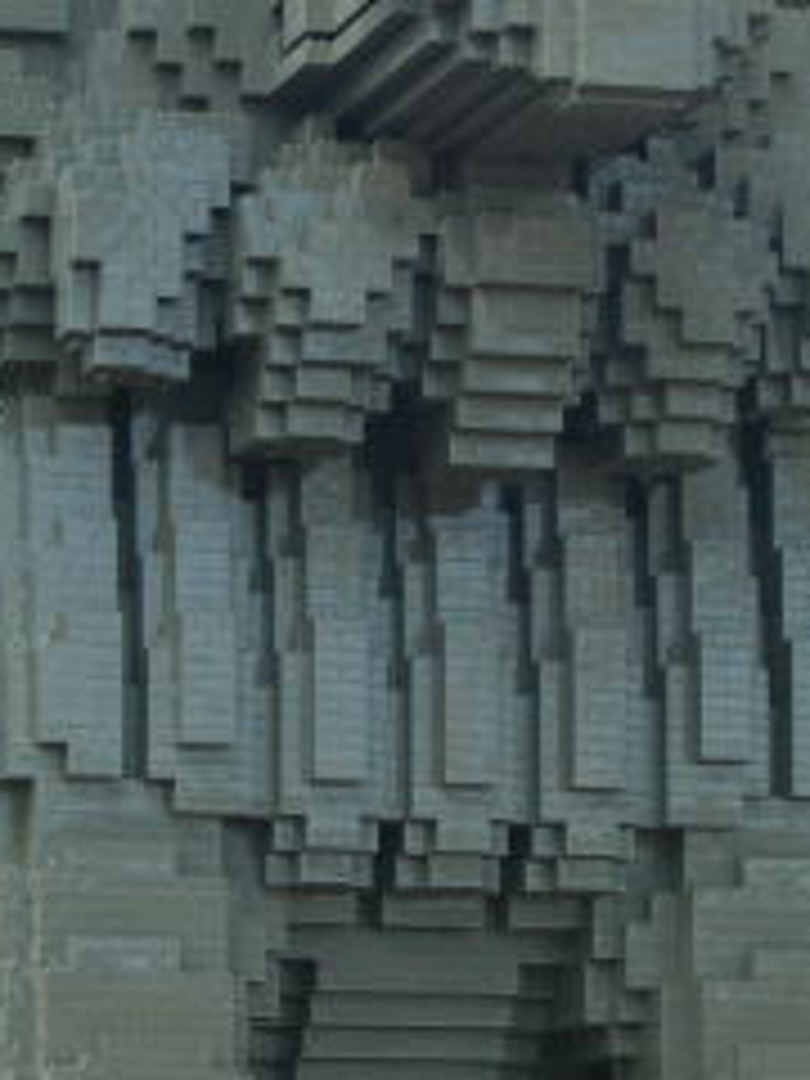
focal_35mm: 177
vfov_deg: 11.2
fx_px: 5522
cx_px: 430
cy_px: 684
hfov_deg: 8.4
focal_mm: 46
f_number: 5.6
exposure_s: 1/125
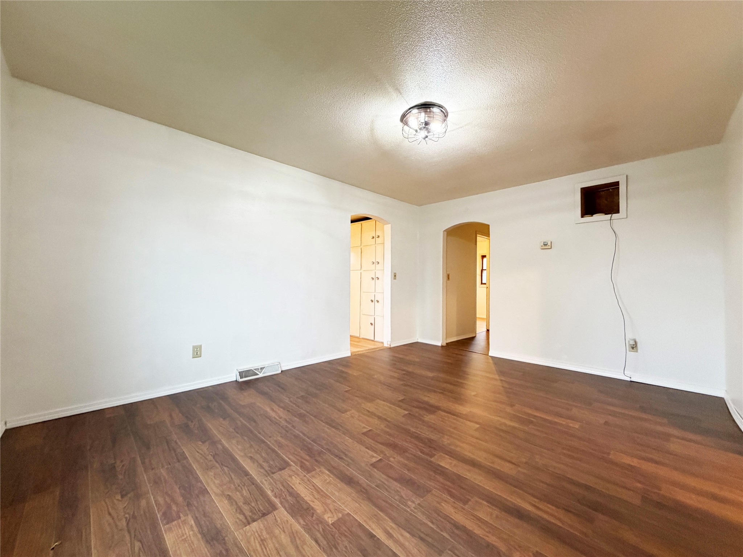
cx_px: 372
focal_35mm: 14
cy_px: 278
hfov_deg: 102.1
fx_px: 300
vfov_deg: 85.7
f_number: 2.2
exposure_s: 1/60
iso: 320
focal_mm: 2.22
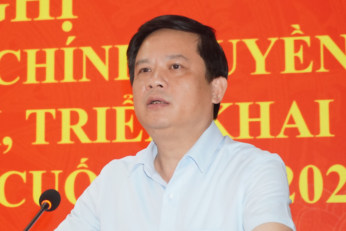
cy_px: 124
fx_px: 1057
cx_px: 115
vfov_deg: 12.5
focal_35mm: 110
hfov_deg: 18.5
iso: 1600
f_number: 5.6
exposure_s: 1/80
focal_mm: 50
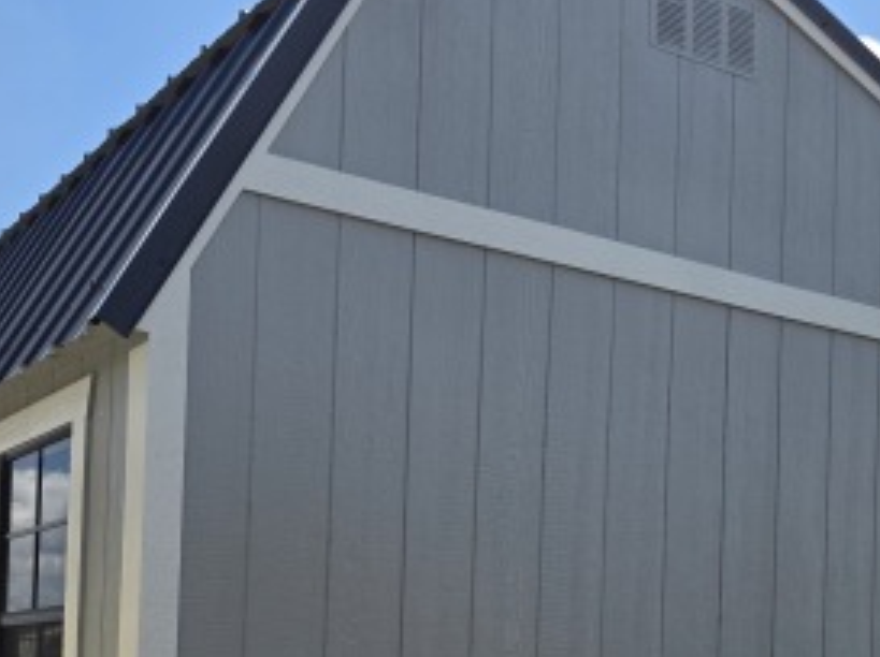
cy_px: 644
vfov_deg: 25.7
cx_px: 361
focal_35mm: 54
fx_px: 1371
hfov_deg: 35.5
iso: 80
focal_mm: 6.3
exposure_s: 1/6809
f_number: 1.7
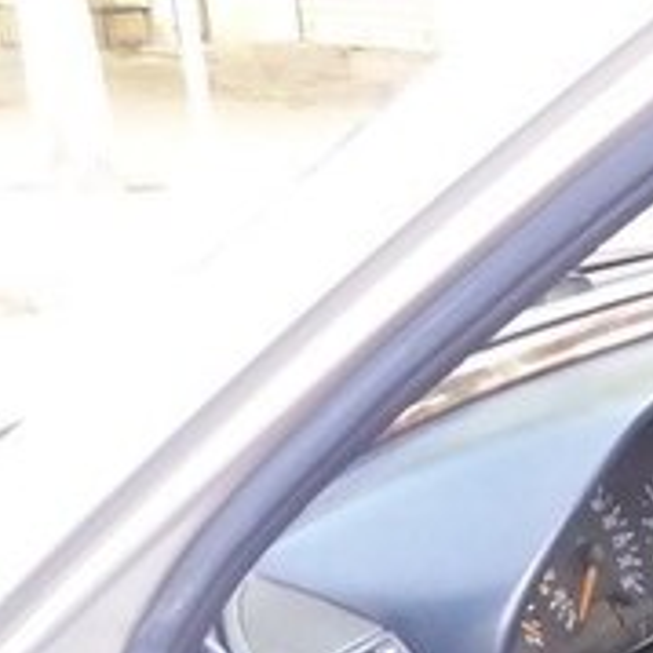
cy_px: 841
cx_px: 1083
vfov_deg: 17.9
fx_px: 1942
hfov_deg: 16.7
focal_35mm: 91
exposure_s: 1/33
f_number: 1.9
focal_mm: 3.7
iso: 160
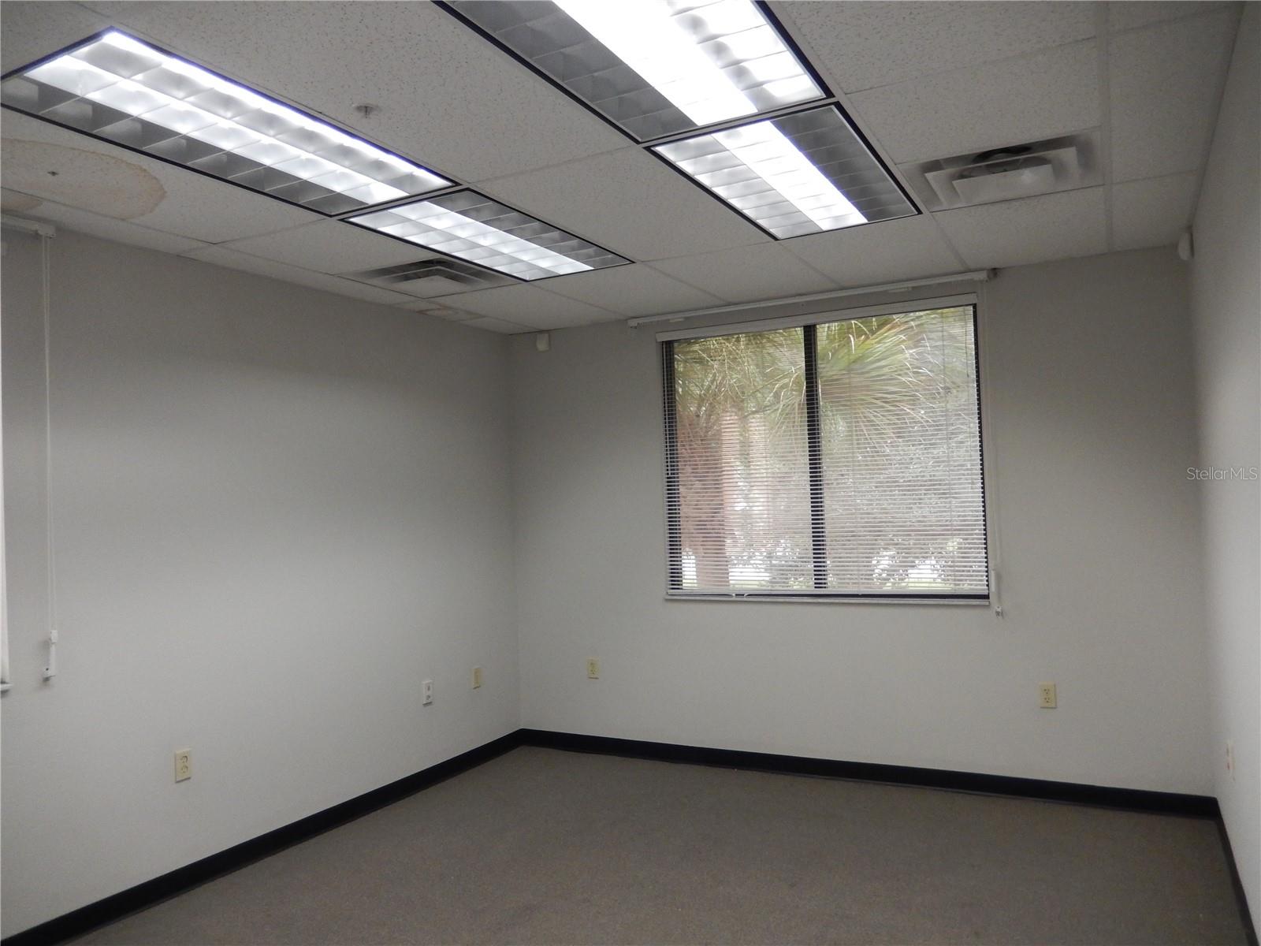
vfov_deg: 54.9
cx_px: 630
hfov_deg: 69.4
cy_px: 473
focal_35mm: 25
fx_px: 911
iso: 400
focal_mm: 4.5
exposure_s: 1/40
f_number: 3.4
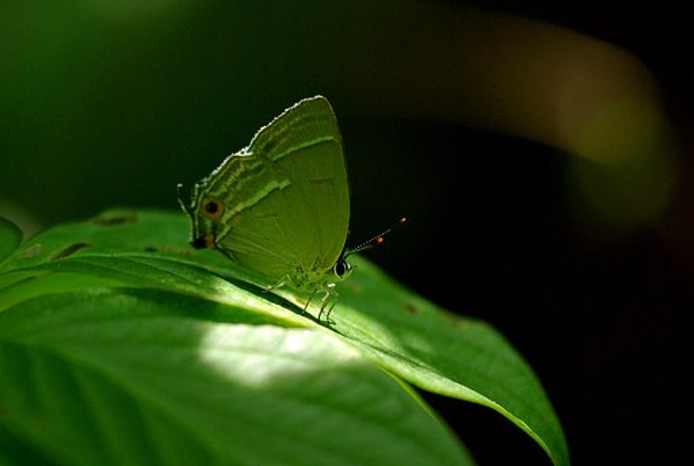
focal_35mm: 270
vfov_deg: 5.1
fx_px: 5217
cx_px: 347
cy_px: 233
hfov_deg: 7.6
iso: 400
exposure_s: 1/640
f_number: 3.5
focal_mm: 180
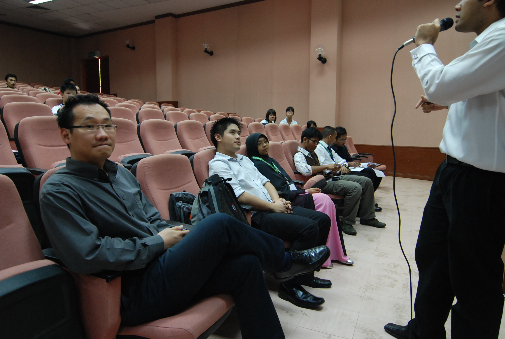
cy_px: 167
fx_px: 351
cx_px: 254
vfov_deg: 51.5
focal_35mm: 25
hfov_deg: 71.4
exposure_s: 1/60
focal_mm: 16
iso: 800
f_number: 4
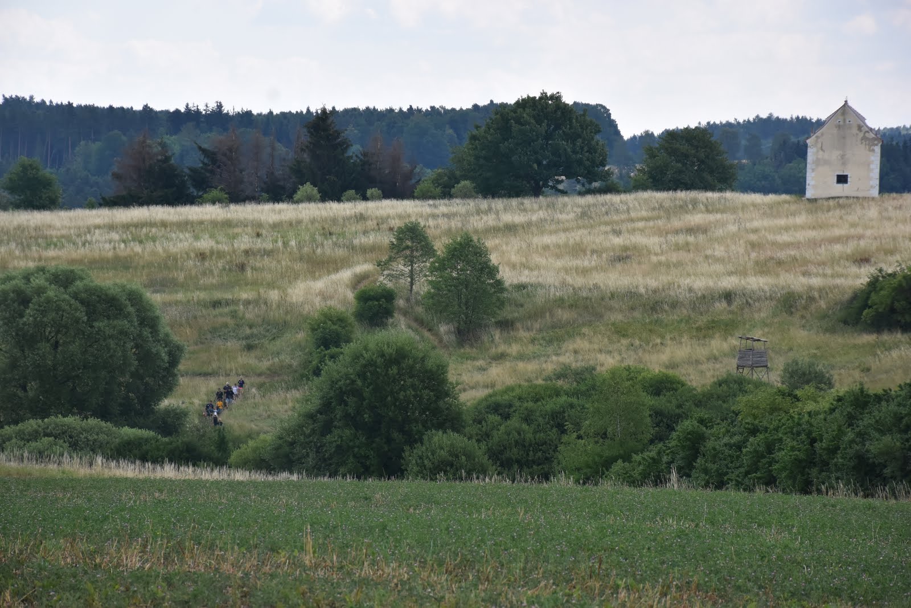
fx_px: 3986
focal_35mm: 158
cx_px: 456
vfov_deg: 8.7
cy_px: 304
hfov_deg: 13.0
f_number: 8
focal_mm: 105
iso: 450
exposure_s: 1/500
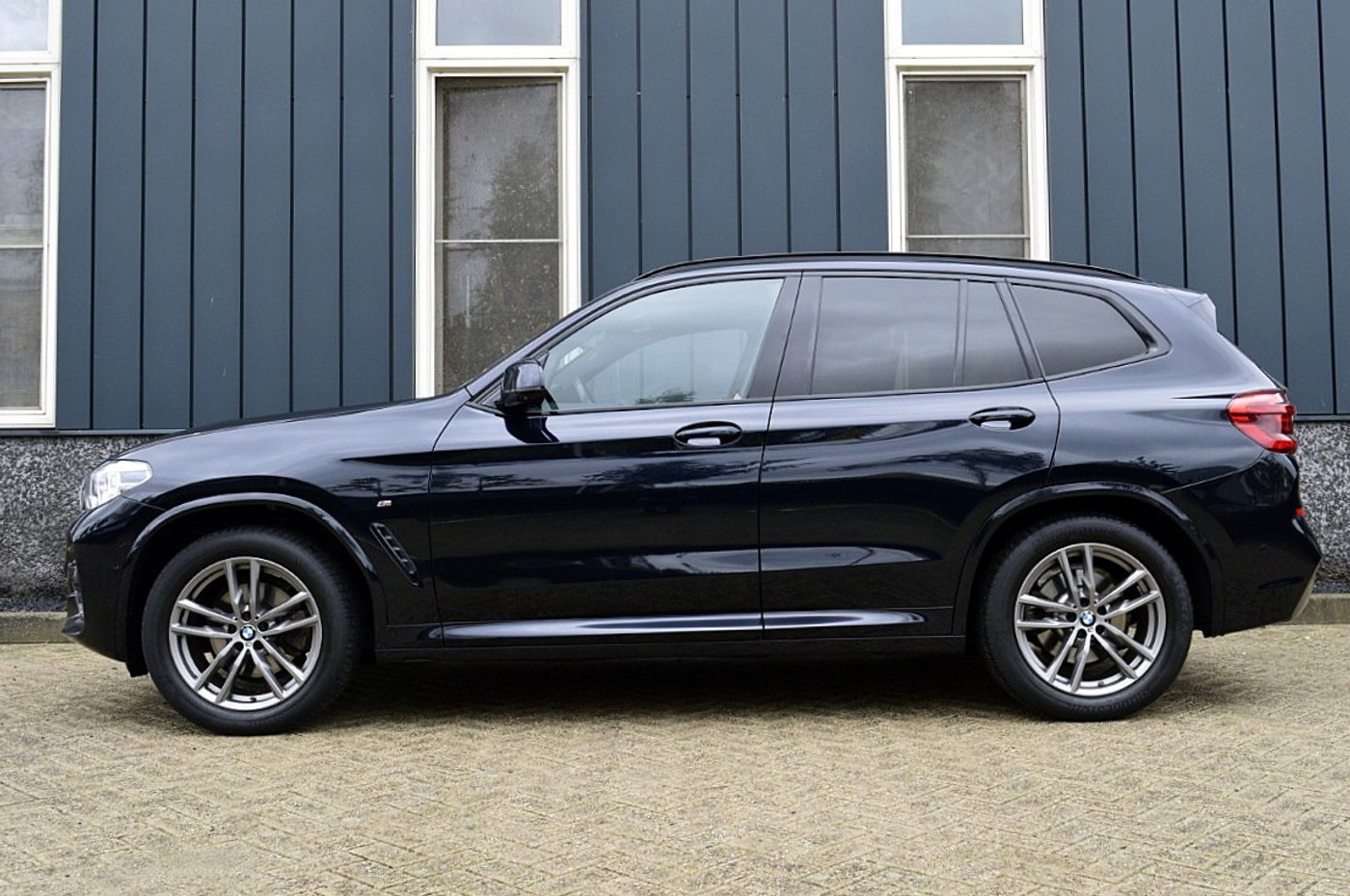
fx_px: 1292
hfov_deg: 55.2
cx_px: 675
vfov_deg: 38.3
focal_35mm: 34
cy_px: 448
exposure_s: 1/60
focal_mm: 23
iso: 640
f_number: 8
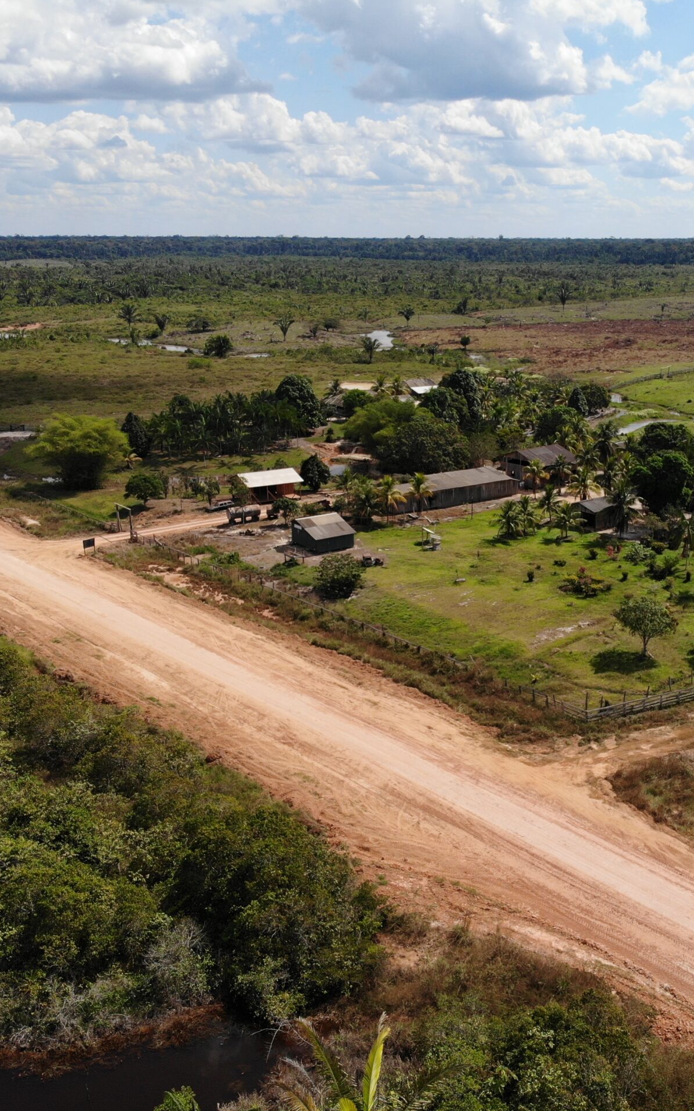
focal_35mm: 34
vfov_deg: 56.7
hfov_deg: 36.7
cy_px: 555
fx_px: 1029
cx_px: 492
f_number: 2.8
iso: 100
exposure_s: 1/1307
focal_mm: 4.5
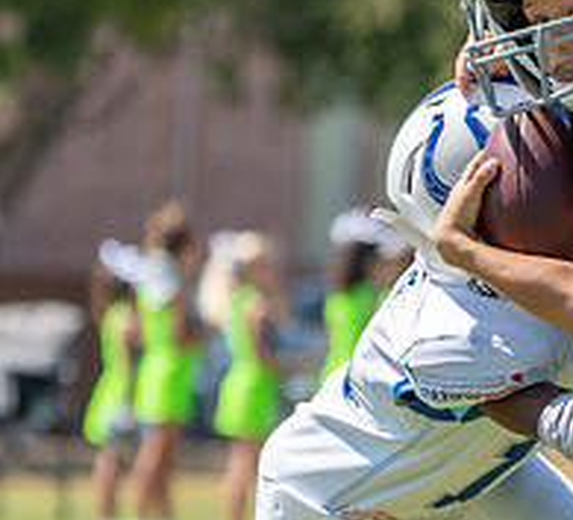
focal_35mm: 884
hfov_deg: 2.1
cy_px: 549
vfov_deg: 1.9
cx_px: 858
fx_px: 15810
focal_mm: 229
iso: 320
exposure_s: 1/1250
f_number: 5.6
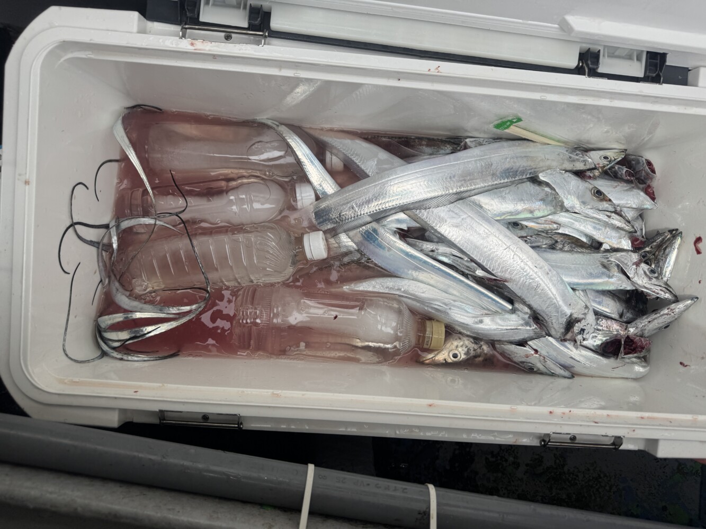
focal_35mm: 24
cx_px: 353
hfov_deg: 71.6
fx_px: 490
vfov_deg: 56.8
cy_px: 264
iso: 80
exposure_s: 1/2604
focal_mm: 6.76
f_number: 1.78
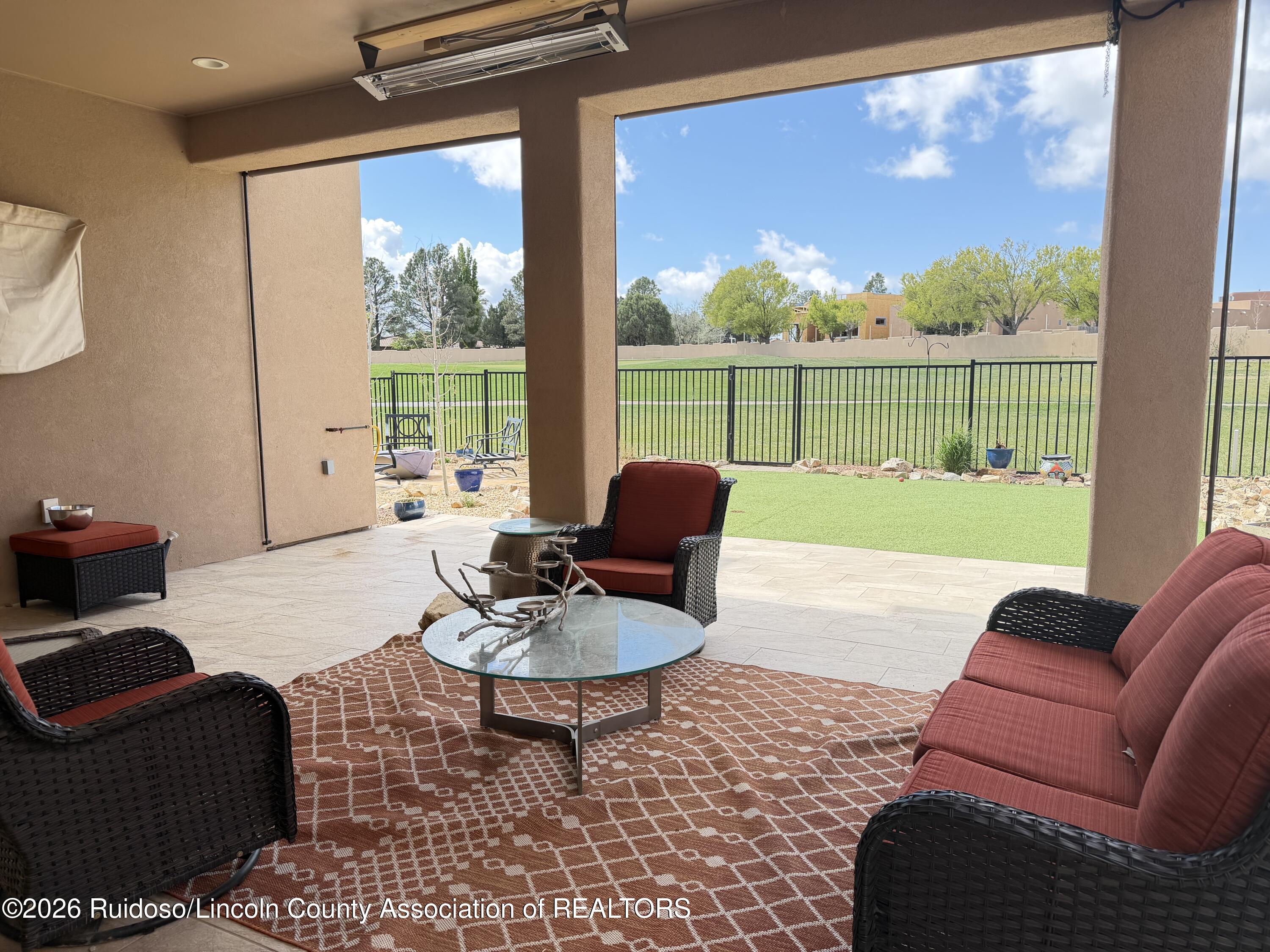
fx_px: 881
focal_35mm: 24
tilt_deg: -7.2
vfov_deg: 56.8
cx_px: 635
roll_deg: +0.7
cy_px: 476
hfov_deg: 71.6
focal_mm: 6.76
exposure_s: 1/967
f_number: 1.78
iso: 100
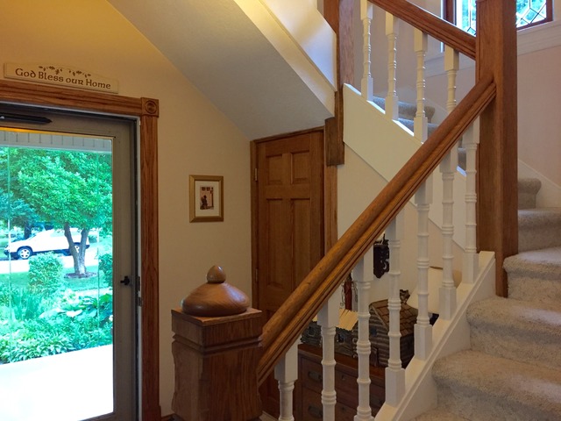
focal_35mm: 29
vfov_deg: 48.2
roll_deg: +0.7
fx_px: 470
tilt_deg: -0.6
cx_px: 280
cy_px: 210
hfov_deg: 61.7
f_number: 2.2
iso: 160
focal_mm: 4.15
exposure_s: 1/30
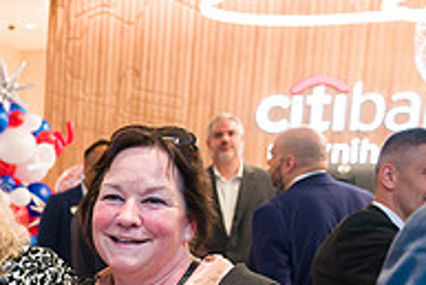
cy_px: 318
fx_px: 853
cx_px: -161
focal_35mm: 72
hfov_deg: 23.9
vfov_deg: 18.2
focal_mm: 24
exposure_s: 1/200
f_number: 4
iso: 400
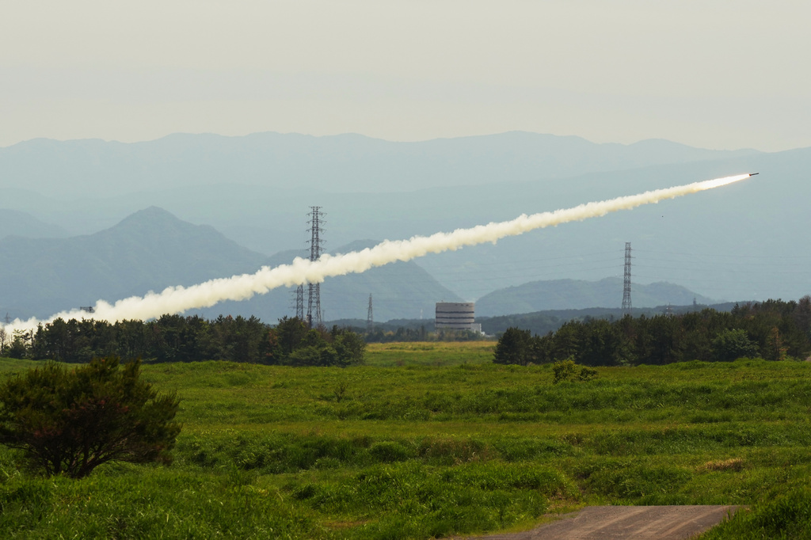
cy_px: 270
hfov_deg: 8.2
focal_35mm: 250
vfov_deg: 5.5
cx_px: 406
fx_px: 5630
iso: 400
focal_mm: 167
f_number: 5.6
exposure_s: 1/4000
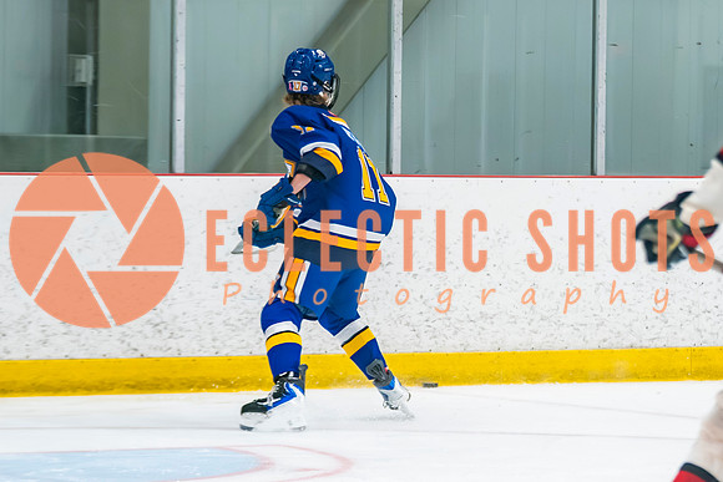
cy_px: 290
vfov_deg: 5.5
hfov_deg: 8.3
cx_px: 446
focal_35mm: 248
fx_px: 4976
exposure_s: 1/640
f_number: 2.8
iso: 1600
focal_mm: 115
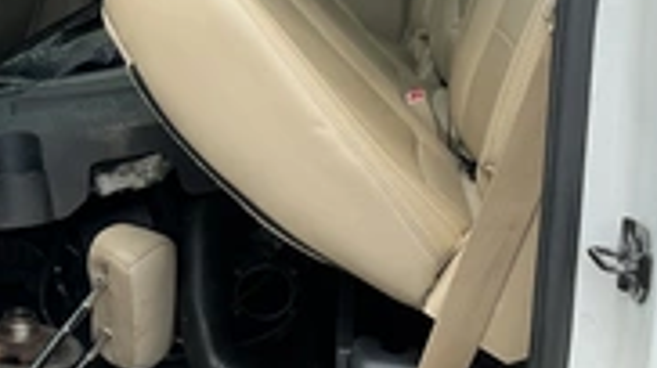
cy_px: 51
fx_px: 1166
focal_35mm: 67
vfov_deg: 17.7
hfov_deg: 30.5
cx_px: 105
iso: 25
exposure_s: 1/305
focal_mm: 3
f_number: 1.8
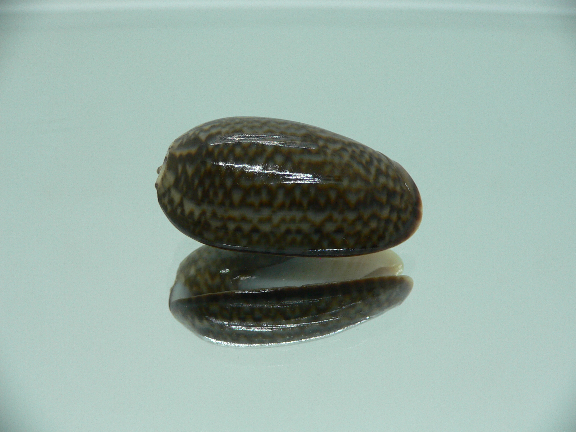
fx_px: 582
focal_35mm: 35
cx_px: 288
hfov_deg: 52.6
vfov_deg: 40.7
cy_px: 216
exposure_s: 1/60
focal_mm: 4.6
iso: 100
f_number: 2.8
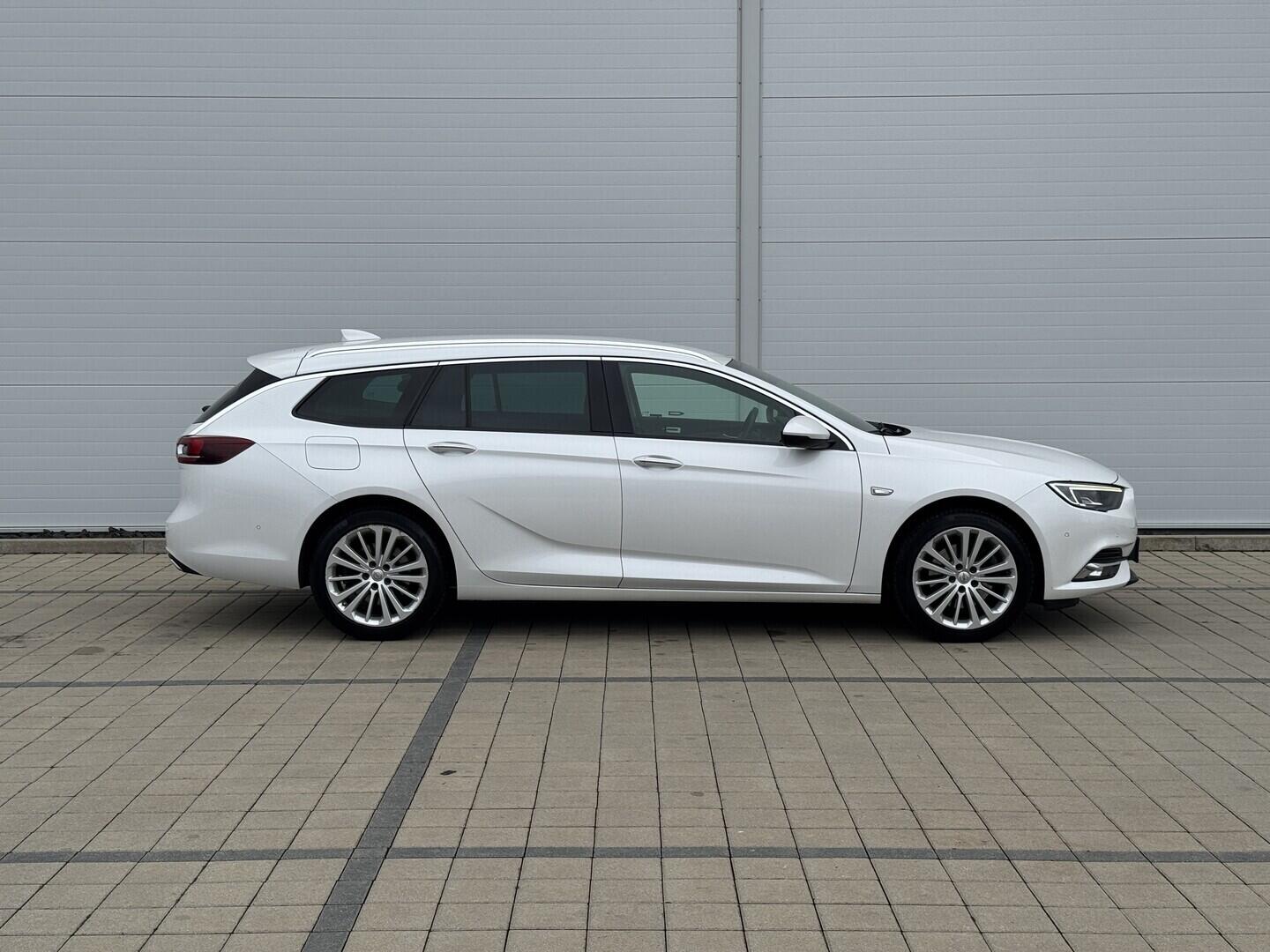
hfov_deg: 39.7
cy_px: 476
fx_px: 1761
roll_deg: +0.3
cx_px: 635
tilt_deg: -3.9
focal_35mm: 48
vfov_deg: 30.3
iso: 64
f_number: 1.78
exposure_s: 1/854
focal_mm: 6.76
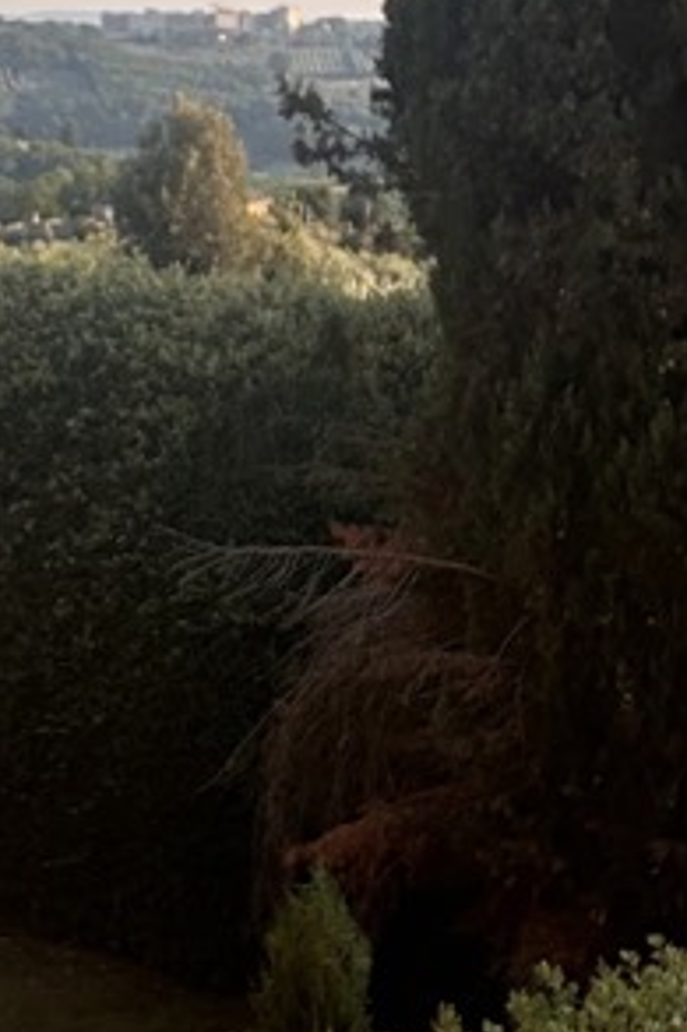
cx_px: -86
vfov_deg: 21.3
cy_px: 521
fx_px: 2751
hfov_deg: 13.9
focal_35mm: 96
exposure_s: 1/525
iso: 25
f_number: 1.9
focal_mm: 2.69
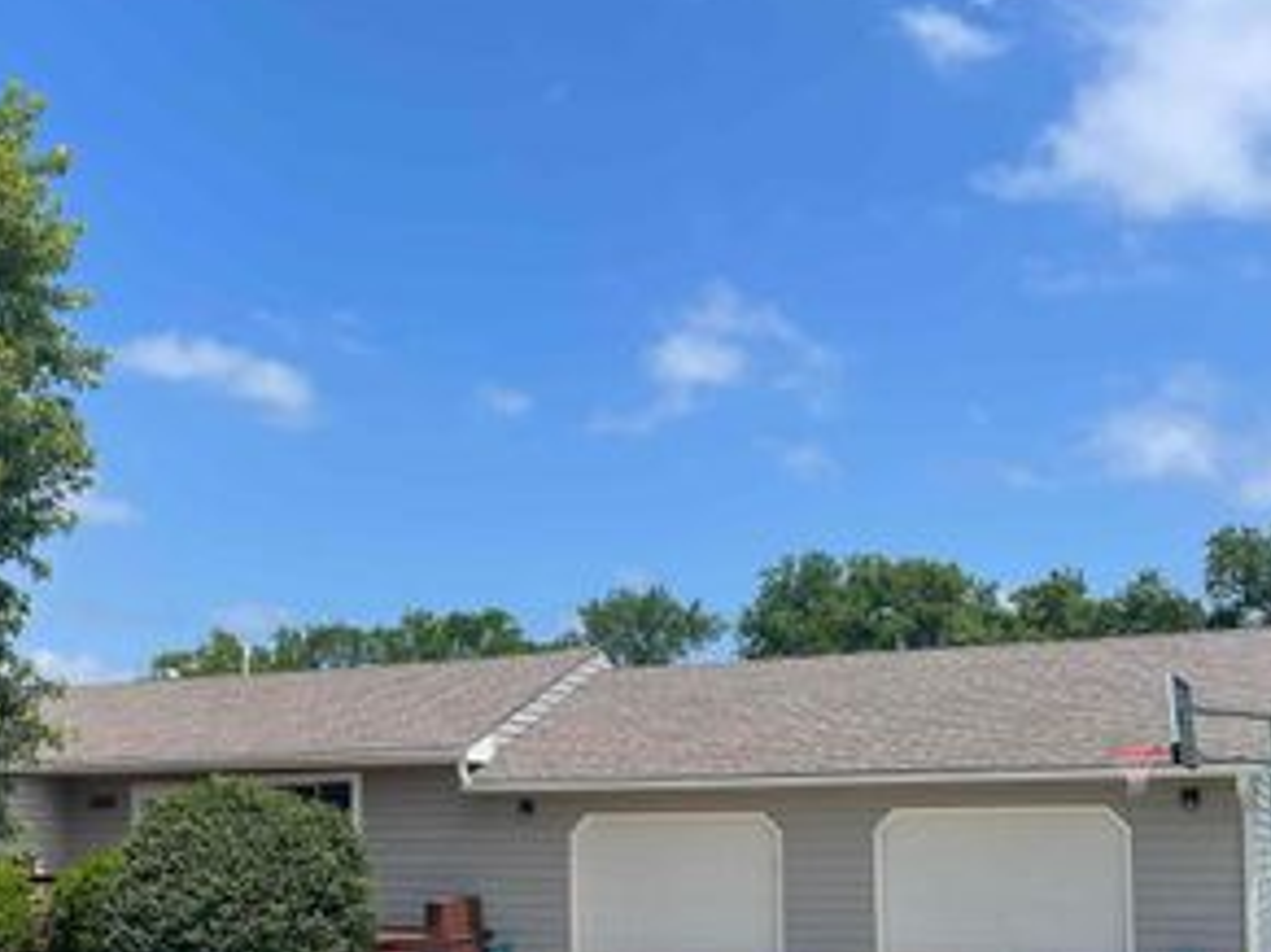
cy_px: 788
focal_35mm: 43
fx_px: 1578
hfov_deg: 43.4
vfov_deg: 32.5
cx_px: 446
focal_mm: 5.1
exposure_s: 1/6250
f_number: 1.6
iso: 32
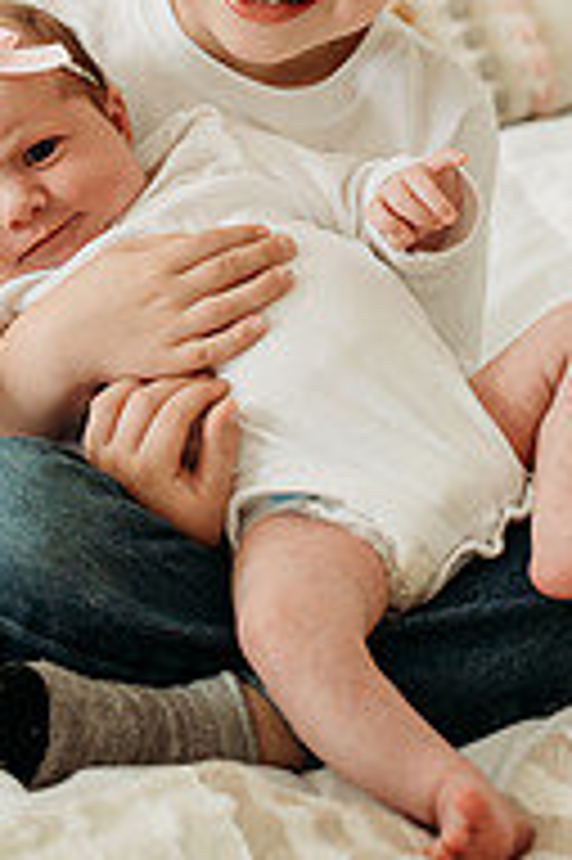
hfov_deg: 11.6
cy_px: 0
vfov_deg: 17.0
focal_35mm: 118
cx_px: 207
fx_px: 2817
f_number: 2.8
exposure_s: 1/250
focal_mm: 50
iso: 800
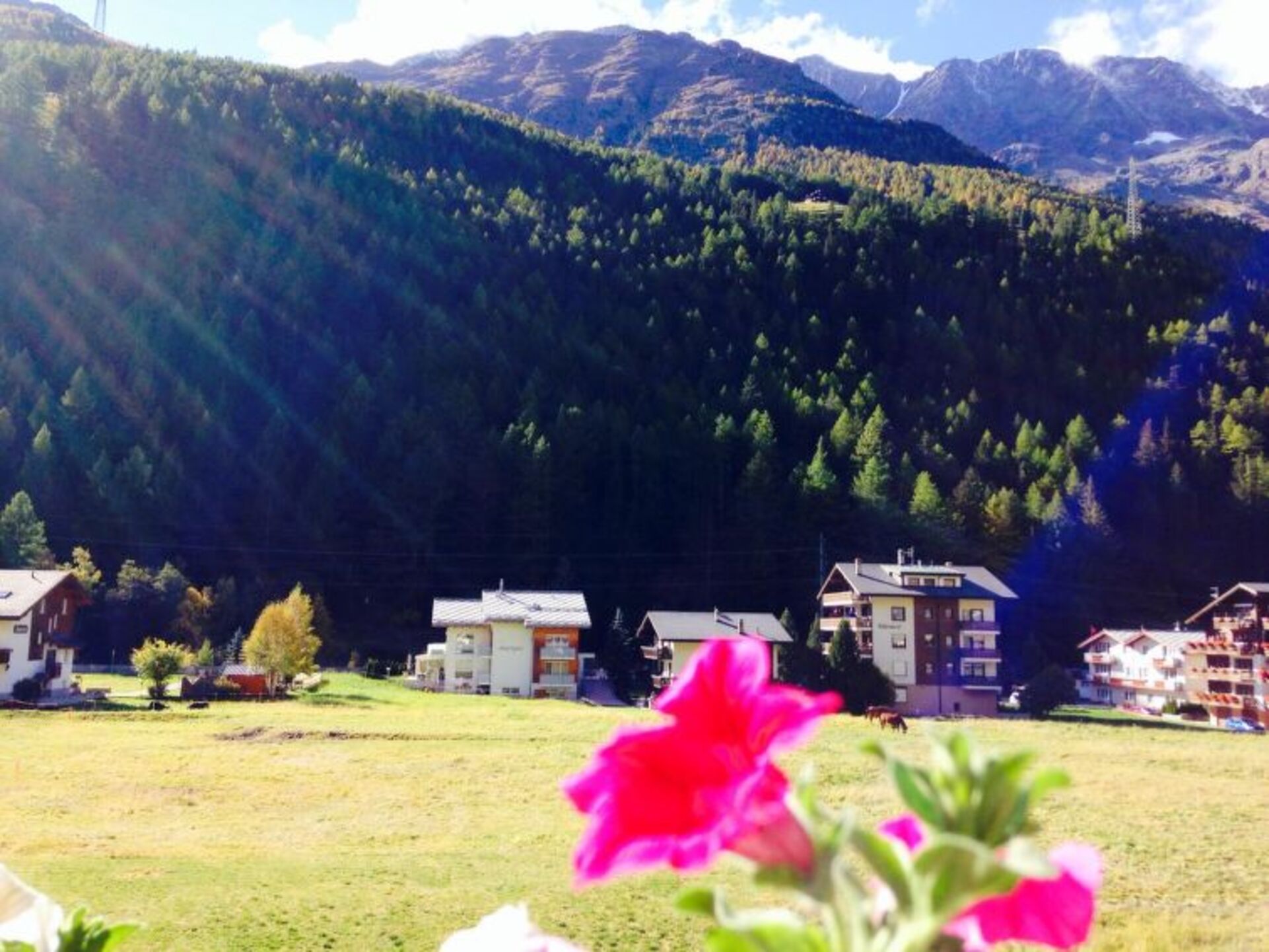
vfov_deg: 42.9
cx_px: 634
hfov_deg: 55.4
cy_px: 476
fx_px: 1210
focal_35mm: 33
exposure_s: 1/609
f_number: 2.4
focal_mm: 4.12
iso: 50
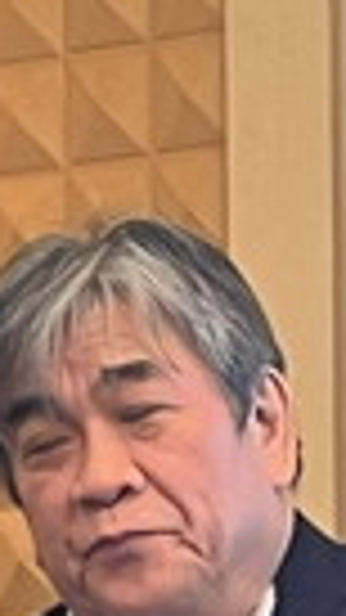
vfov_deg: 6.6
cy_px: 1214
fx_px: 5190
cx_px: 503
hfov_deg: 3.8
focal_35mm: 318
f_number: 1.6
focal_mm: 5.1
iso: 100
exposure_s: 1/50
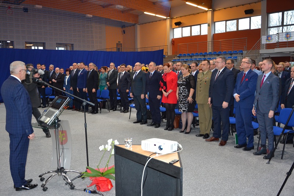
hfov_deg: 57.2
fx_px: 269
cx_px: 147
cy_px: 98
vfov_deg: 40.0
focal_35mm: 33
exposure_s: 1/60
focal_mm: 22
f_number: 3.8
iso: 720
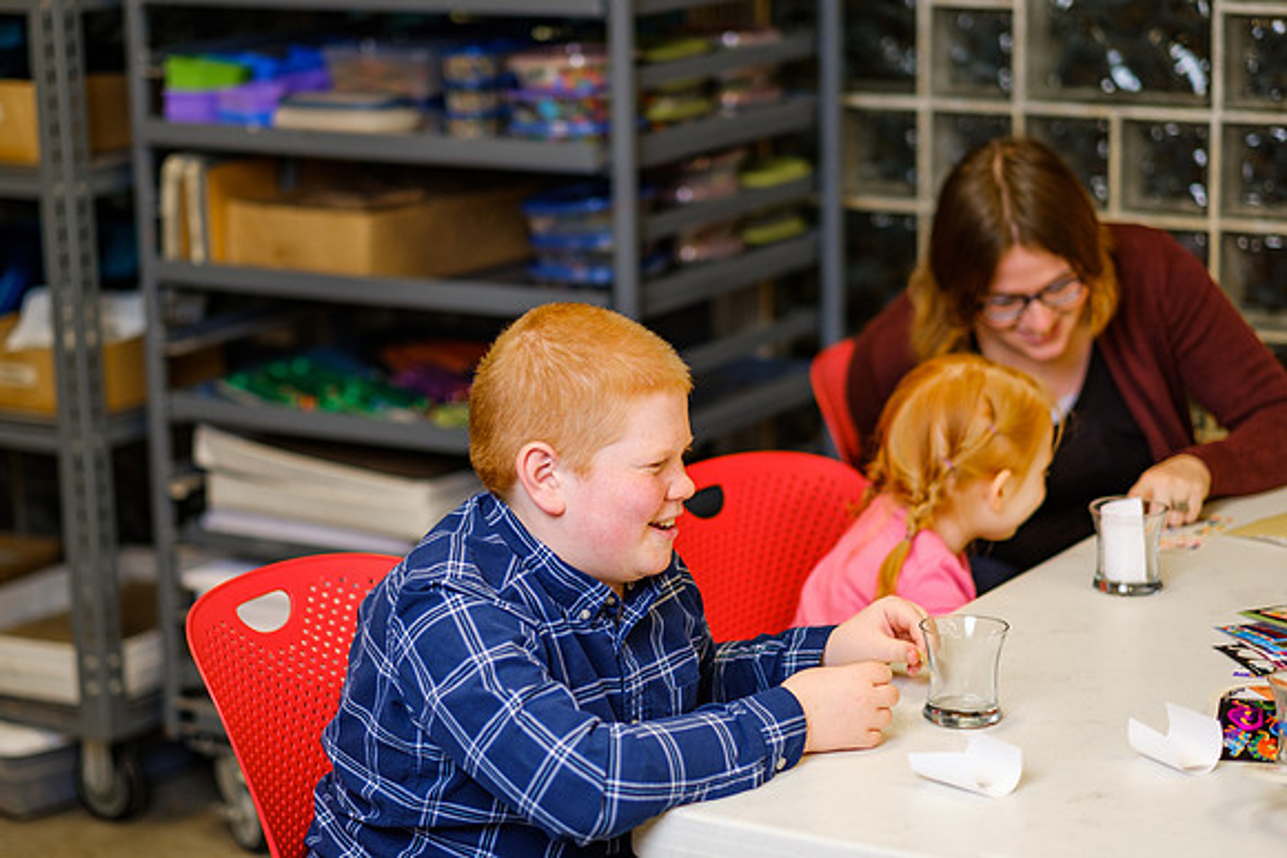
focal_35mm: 89
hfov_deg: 22.8
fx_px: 3190
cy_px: 402
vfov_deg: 15.3
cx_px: 604
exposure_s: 1/125
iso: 200
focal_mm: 56
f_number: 1.4
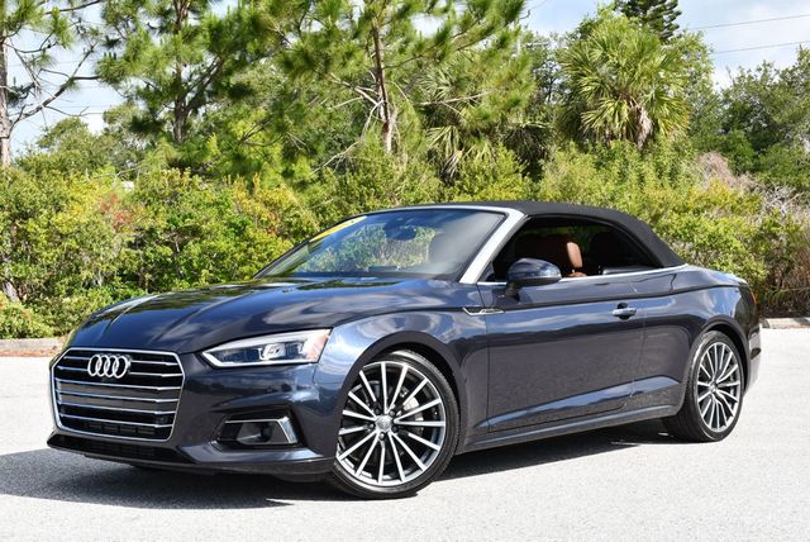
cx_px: 405
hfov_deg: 33.4
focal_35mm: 60
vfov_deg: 22.7
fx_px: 1351
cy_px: 271
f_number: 8
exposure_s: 1/250
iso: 200
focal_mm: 30
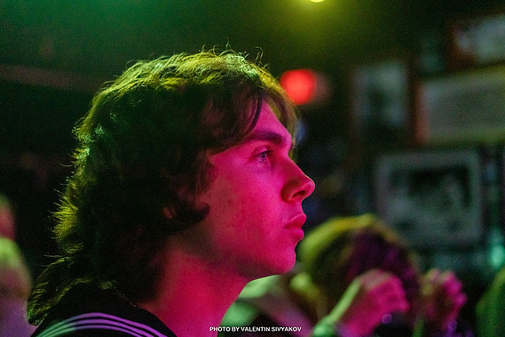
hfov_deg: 38.9
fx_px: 715
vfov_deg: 26.5
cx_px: 256
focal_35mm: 51
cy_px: 168
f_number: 1.8
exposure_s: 1/125
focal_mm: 50
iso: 3200
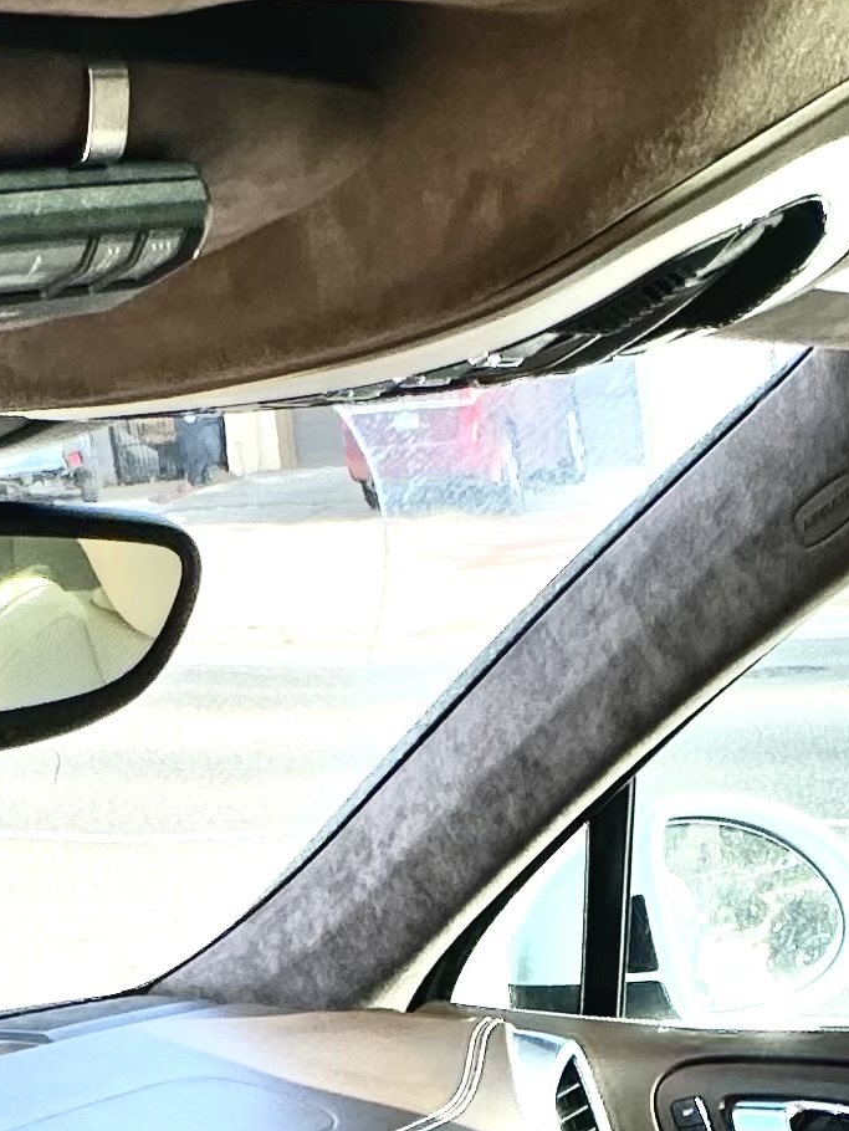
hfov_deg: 23.6
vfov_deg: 19.9
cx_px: 536
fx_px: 2027
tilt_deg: -41.9
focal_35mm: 62
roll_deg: +6.2
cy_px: 2156
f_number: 2.2
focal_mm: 2.22
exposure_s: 1/178
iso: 40
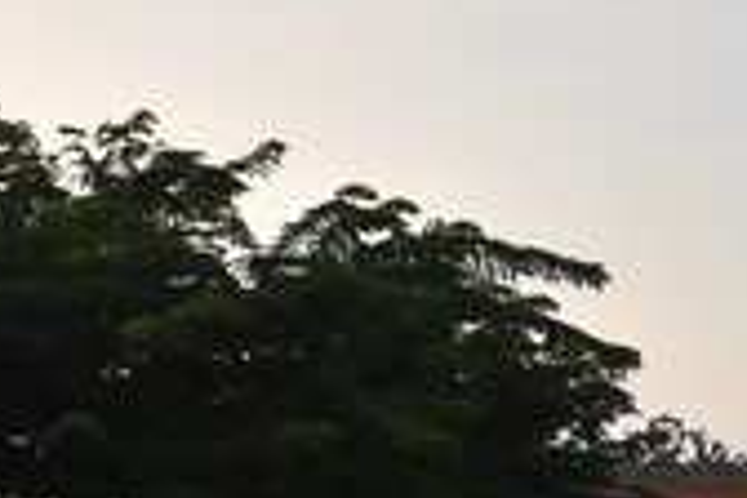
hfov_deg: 19.8
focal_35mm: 93
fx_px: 1930
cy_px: 302
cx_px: 1018
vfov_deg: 14.7
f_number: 5.6
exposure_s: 1/125
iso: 400
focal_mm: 24
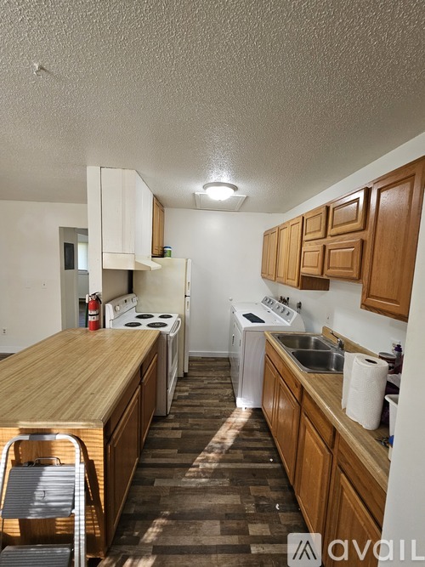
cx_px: 212
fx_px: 213
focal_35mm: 13
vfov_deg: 106.2
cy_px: 284
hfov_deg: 89.9
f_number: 2.2
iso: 160
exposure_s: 1/60
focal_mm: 2.2
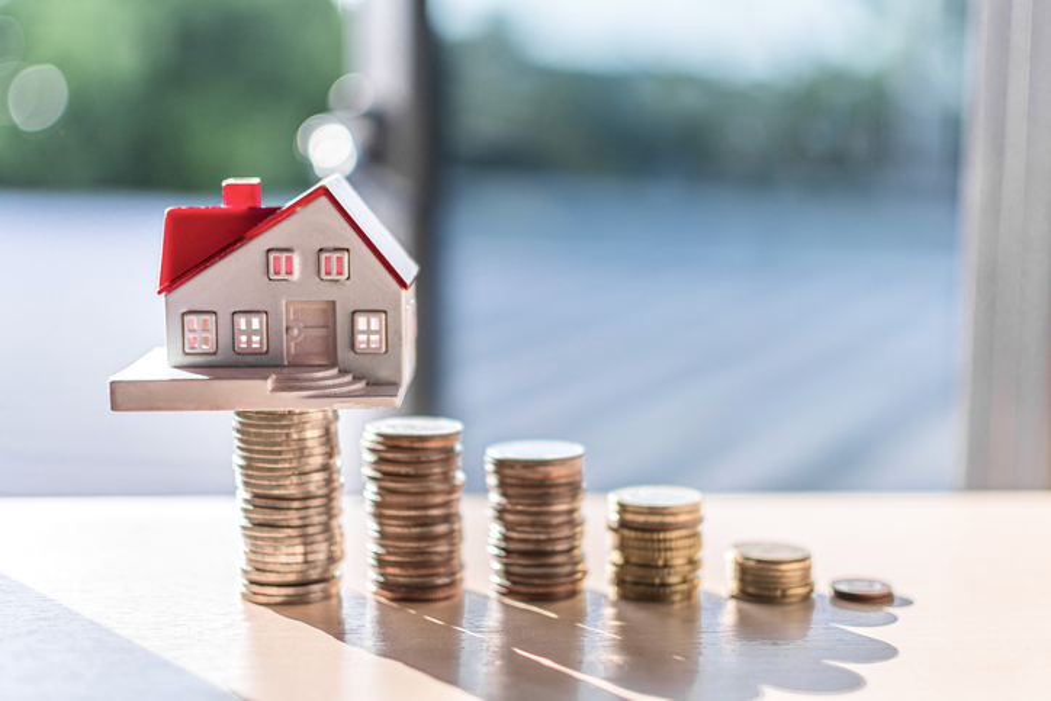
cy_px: 350
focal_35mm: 52
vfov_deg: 25.8
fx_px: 1533
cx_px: 526
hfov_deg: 37.8
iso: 100
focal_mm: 35
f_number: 1.8
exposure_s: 1/2000
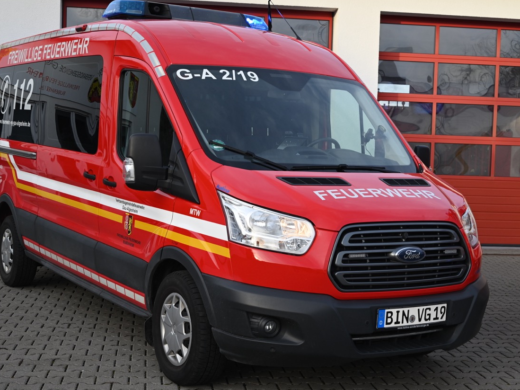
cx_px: 259
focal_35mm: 56
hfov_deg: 34.4
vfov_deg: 26.1
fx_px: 841
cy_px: 200
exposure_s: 1/250
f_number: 6.3
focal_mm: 50
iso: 320
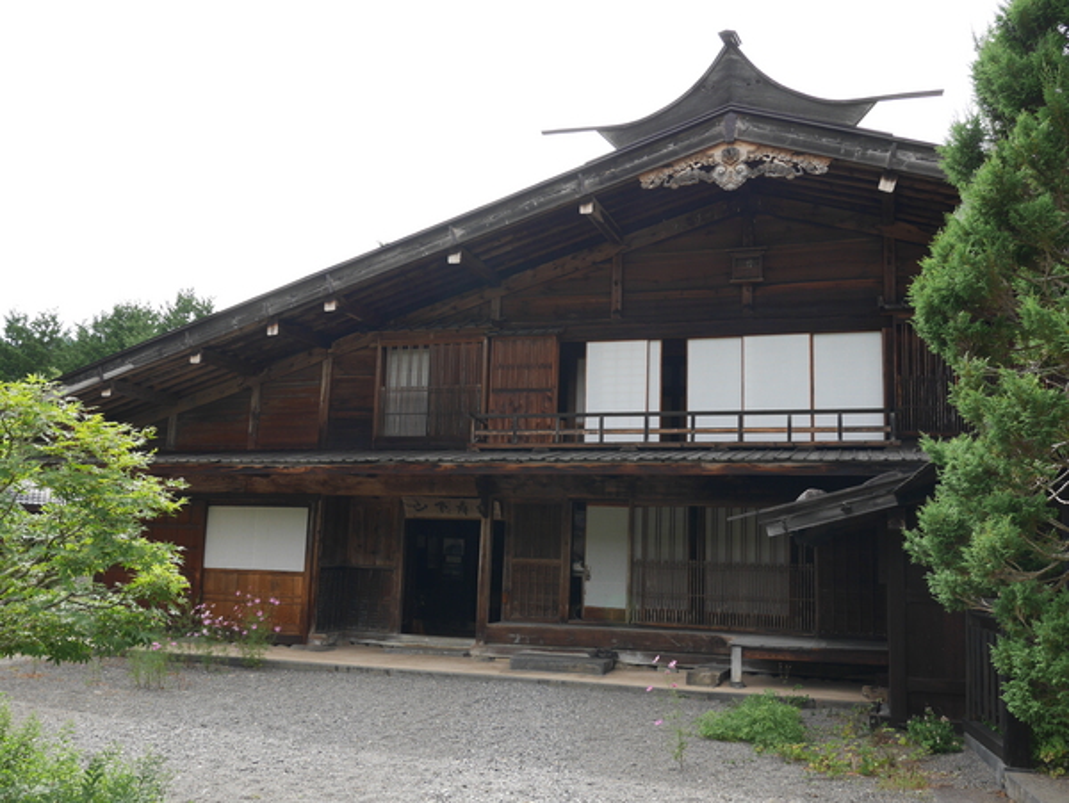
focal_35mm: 32
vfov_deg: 44.2
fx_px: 989
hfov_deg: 56.8
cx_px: 534
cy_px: 402
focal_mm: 16
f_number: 5.6
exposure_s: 1/250
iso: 200
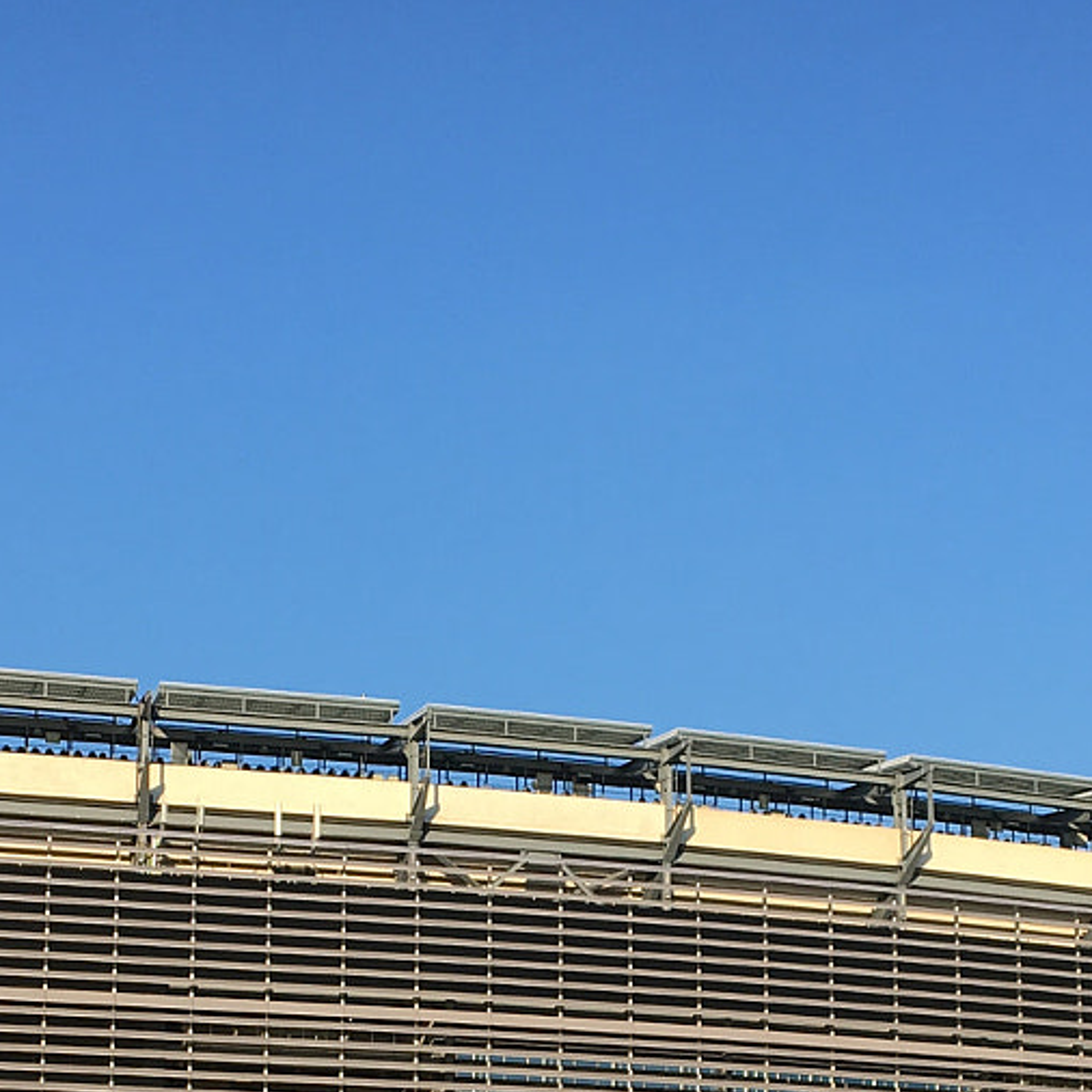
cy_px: 1122
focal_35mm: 81
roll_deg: +0.4
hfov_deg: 21.4
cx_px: 585
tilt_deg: +9.2
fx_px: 2891
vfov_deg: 20.6
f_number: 2.2
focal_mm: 4.15
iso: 25
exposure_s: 1/974
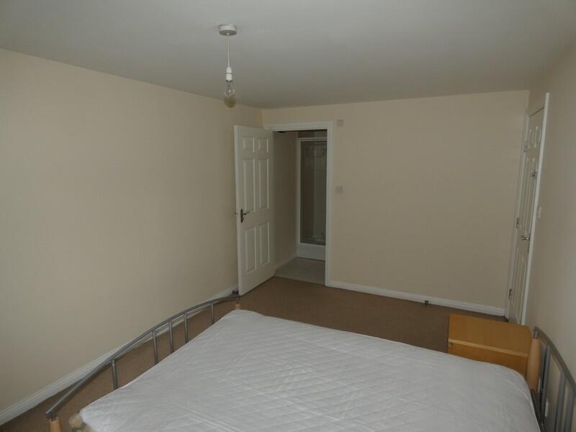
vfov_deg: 66.0
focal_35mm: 20
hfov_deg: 81.7
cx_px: 288
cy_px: 216
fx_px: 333
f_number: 2.8
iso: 80
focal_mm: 3.6
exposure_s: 1/60
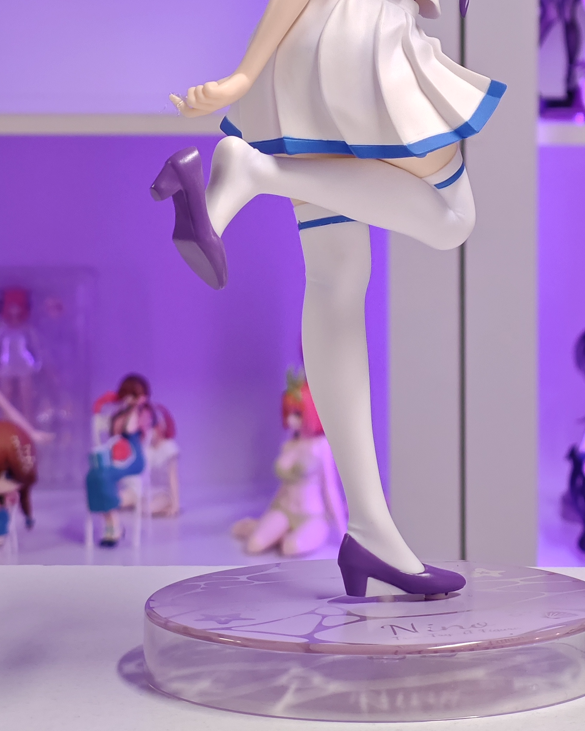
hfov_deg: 12.2
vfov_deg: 15.2
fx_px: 2727
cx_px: 403
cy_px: 159
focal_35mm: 126
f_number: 2.4
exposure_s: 1/33.3
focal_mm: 7.48
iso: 800
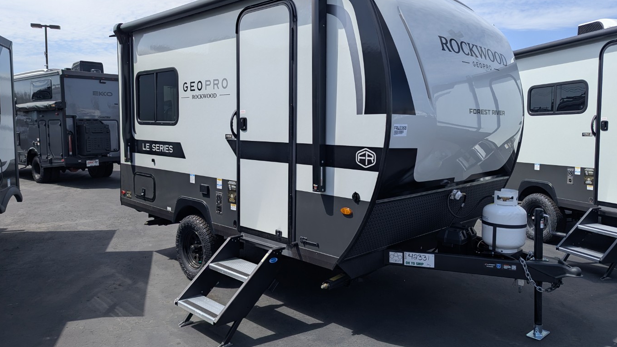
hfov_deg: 69.8
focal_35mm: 27
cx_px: 317
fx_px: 442
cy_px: 161
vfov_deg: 42.9
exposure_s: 1/2137
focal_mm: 6.81
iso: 49
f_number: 1.85
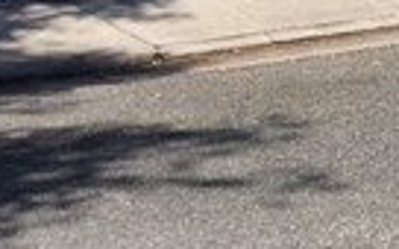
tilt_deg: +3.3
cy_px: -331
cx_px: 546
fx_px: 1577
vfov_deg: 8.4
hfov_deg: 13.8
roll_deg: +1.8
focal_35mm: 145
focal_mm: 4.15
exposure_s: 1/1582
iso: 32
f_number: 2.2
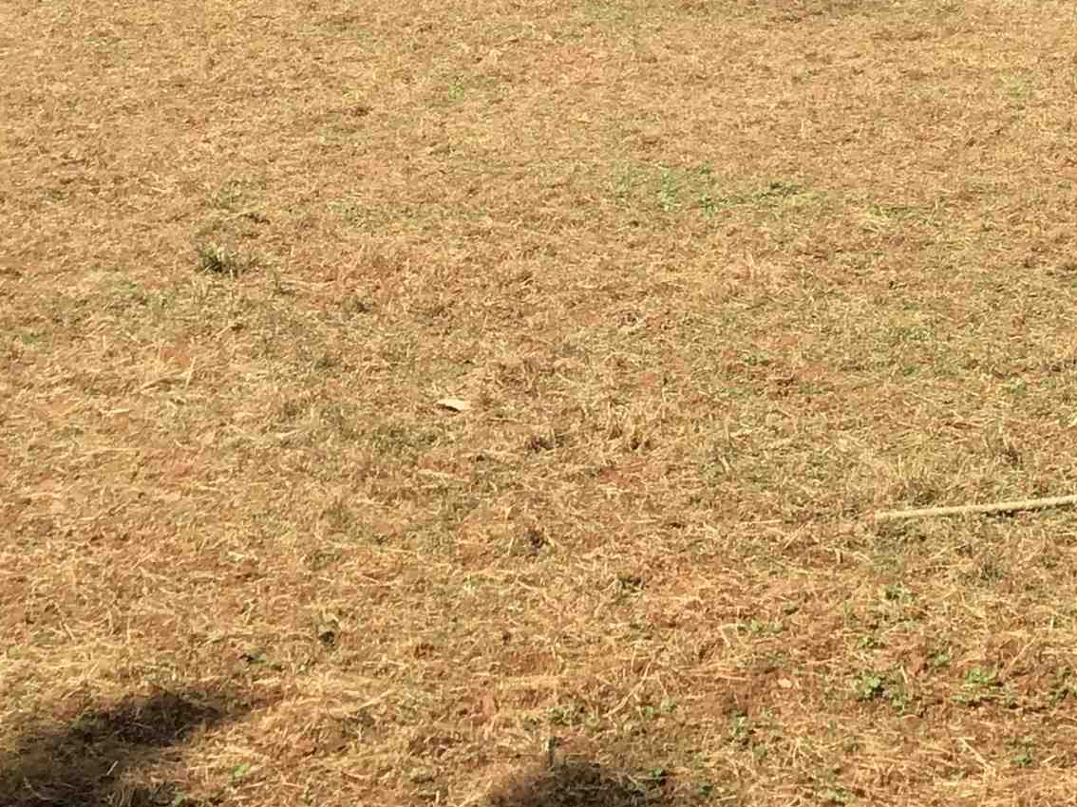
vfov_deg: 16.6
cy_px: -251
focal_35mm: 84
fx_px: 2613
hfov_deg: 23.1
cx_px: 767
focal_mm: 3.3
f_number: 2.4
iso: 25
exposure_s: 1/916
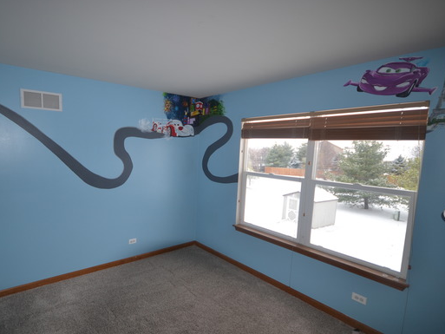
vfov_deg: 71.6
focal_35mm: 18
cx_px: 177
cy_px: 172
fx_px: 231
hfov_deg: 86.6
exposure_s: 1/125
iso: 200
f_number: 4
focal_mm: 10
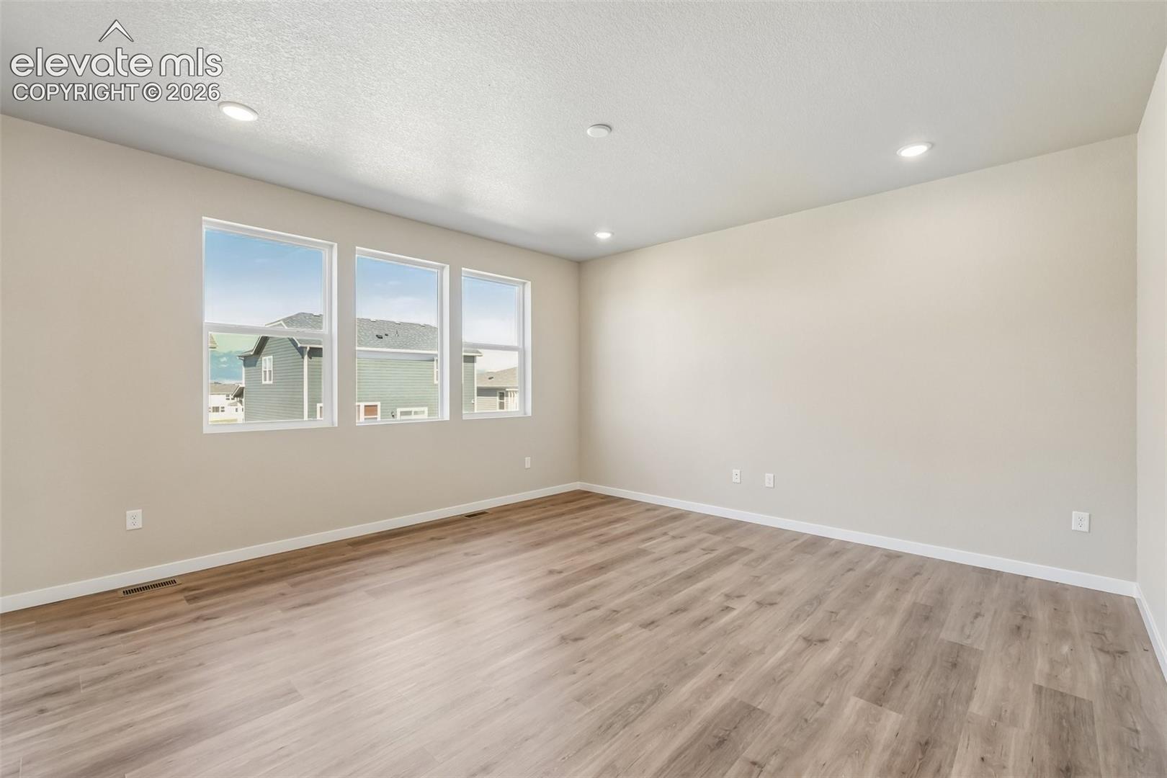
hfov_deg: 100.4
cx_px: 584
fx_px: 486
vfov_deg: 77.3
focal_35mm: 15
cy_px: 389
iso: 800
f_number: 8
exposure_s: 1/15
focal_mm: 10
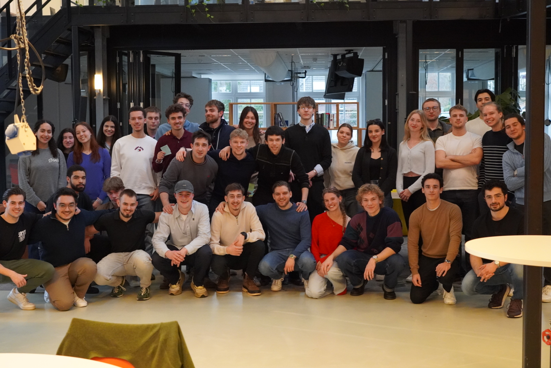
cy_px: 184
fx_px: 804
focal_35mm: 52
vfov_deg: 25.8
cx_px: 276
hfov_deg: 37.8
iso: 4000
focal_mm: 35
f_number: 4
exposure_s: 1/160
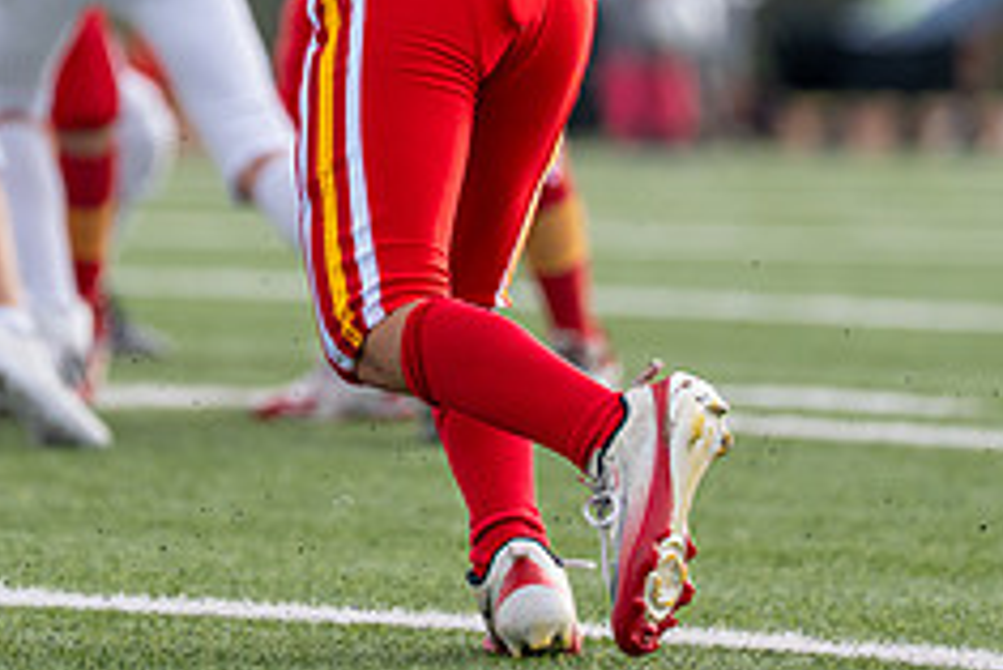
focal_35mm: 624
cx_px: 264
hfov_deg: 3.3
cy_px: 68
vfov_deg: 2.2
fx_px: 17395
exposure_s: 1/2500
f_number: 2.8
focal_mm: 200
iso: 320
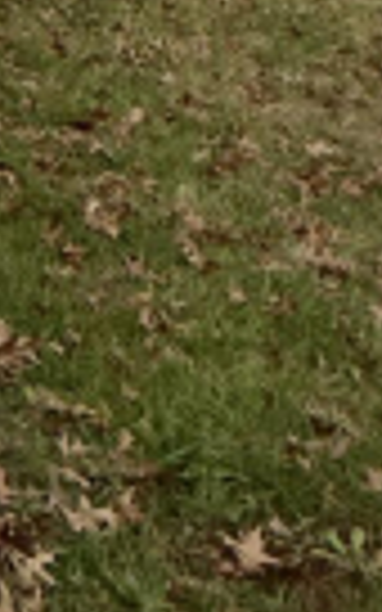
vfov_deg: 23.7
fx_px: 1216
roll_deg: +1.6
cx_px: -324
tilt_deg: -6.8
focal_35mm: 73
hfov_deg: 15.2
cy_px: -250
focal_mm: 2.22
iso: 16
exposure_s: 1/514
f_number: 2.2
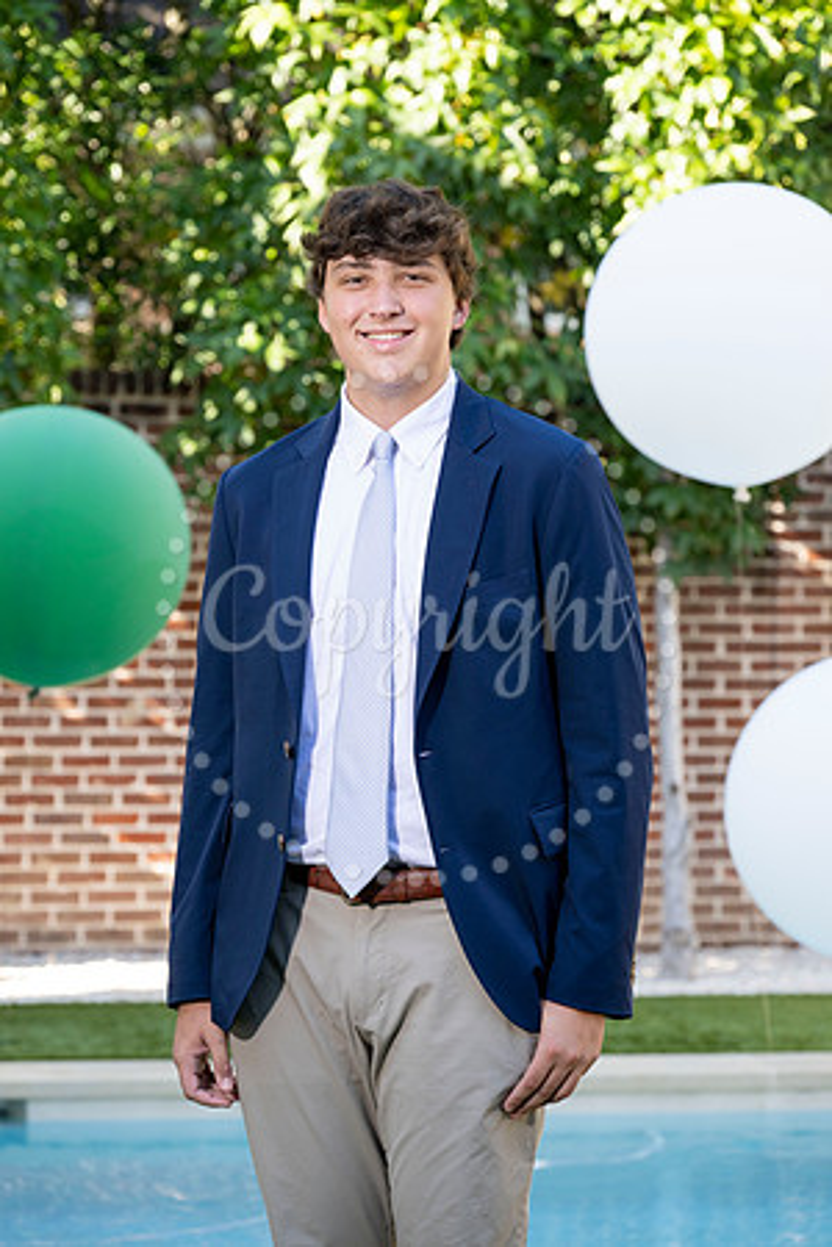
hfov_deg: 13.7
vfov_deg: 20.4
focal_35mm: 100
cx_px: 416
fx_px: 3466
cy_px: 624
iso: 400
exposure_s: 1/200
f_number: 5.6
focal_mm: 100
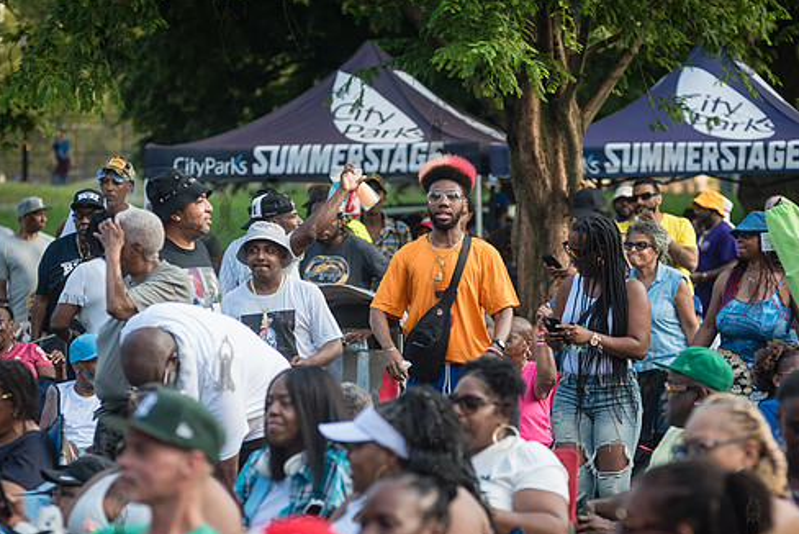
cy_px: 284
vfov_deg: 6.8
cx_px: 436
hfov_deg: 10.2
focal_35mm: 202
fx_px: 4486
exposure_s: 1/400
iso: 500
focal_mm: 170
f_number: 4.5
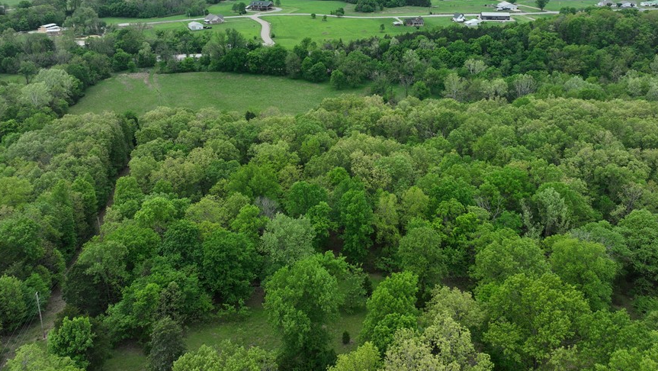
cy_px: 90
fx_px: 541
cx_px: 358
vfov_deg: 36.9
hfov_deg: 62.5
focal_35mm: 31
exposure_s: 1/1250
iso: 150
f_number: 2.8
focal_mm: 12.29
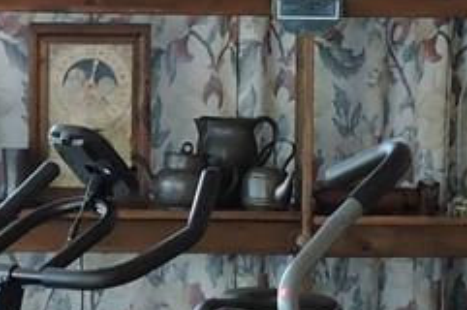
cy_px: 289
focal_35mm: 242
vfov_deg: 5.7
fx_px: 3135
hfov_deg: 8.5
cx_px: 362
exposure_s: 1/30
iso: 320
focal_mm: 6.3
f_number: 3.8
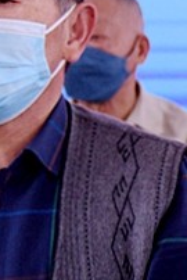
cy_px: 119
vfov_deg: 7.5
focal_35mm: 273
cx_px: 531
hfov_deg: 4.8
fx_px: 2123
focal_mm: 46
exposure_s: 1/200
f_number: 4.5
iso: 800
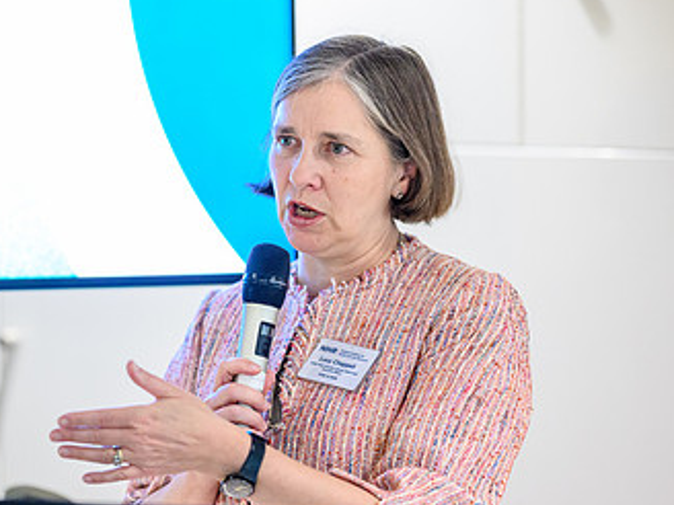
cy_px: 202
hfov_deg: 13.3
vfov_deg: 10.0
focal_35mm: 148
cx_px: 236
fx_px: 2882
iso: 4000
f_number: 1.8
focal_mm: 85
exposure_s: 1/400
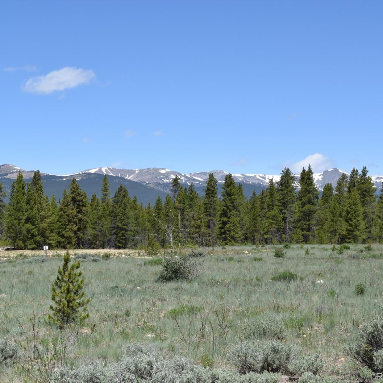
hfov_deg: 21.3
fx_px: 1014
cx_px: 145
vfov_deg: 21.4
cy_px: 191
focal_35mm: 81
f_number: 22
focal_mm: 42
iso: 140
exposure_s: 1/60
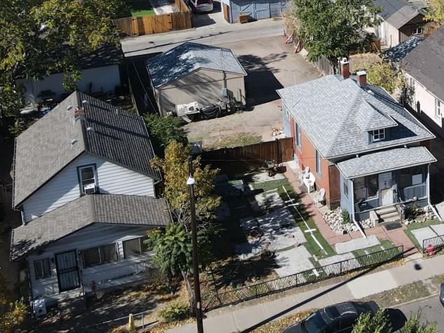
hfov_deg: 30.2
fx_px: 782
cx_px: 410
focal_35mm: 61
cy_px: -4
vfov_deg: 23.0
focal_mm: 4.5
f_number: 2.8
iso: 100
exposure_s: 1/640
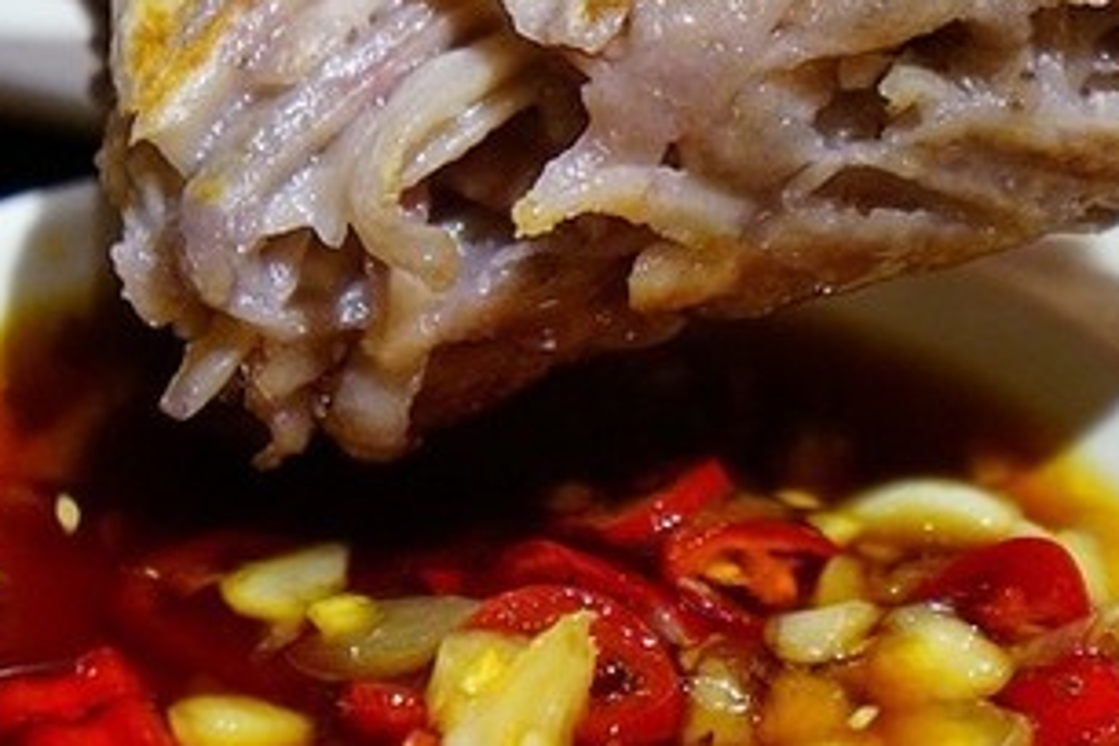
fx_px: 5035
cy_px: 18
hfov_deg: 12.7
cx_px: 691
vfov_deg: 8.4
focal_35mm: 162
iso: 2500
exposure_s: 1/100
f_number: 5.6
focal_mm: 55
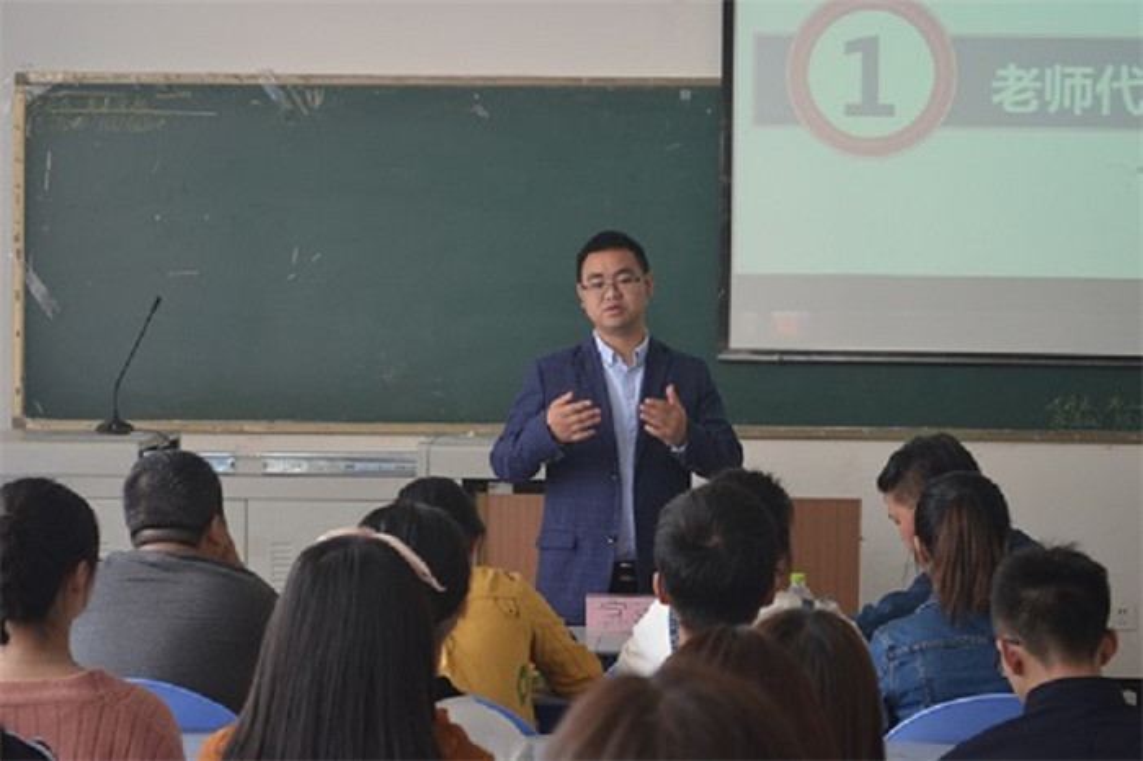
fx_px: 2475
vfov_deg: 17.5
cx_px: 572
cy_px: 380
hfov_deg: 26.0
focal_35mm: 78
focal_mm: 52
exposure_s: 1/50
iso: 800
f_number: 5.6
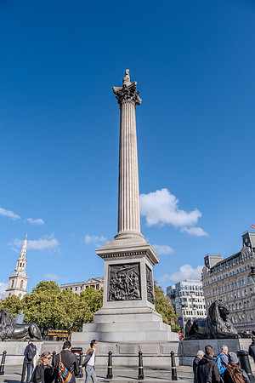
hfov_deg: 53.1
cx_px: 128
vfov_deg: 73.7
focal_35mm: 24
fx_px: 255
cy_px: 192
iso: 320
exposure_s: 1/1400
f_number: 5.6
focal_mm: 16
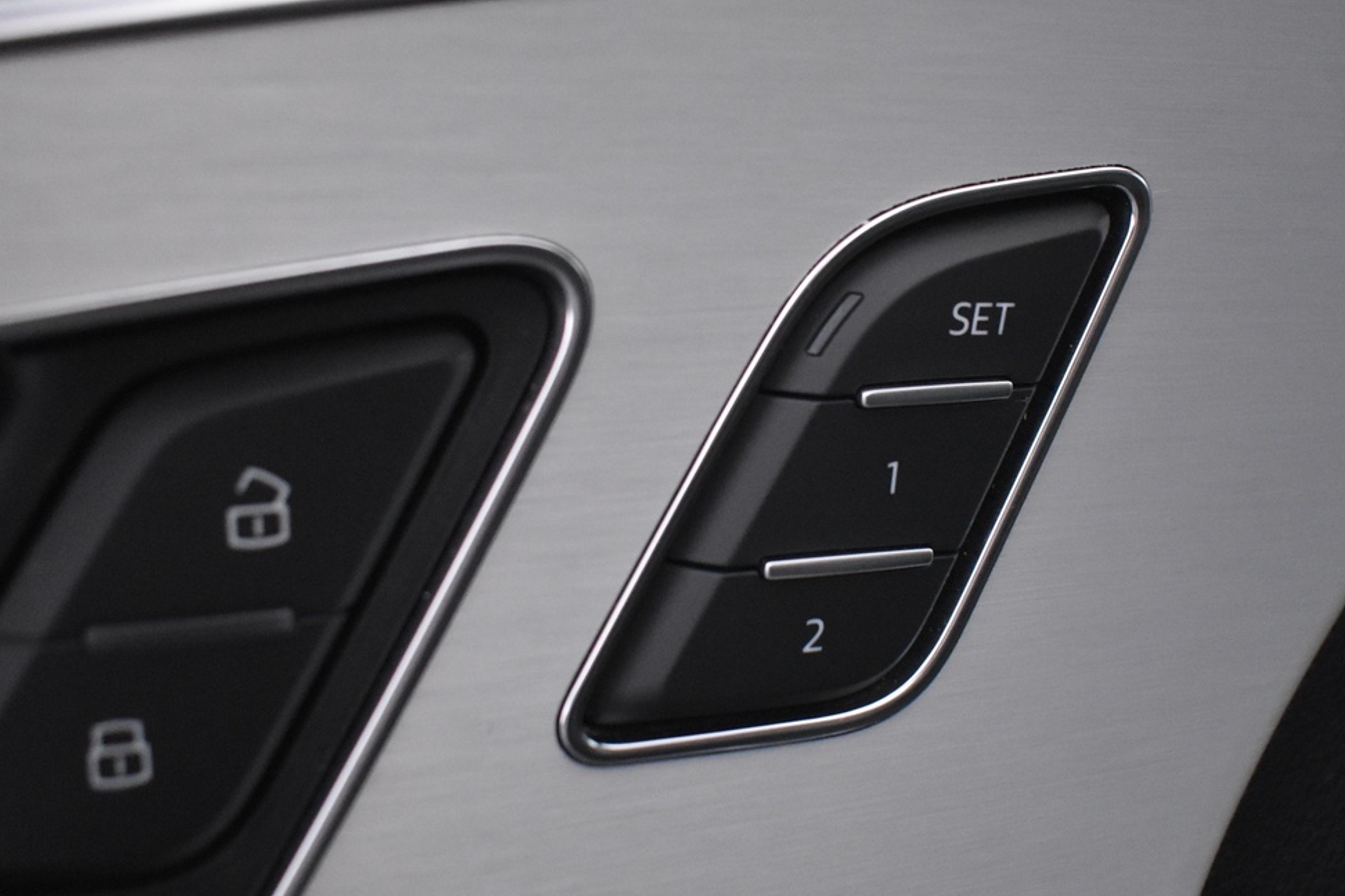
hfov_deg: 43.3
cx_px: 821
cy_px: 463
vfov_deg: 29.9
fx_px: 1681
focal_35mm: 45
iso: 3200
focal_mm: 18
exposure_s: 1/30
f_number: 3.5
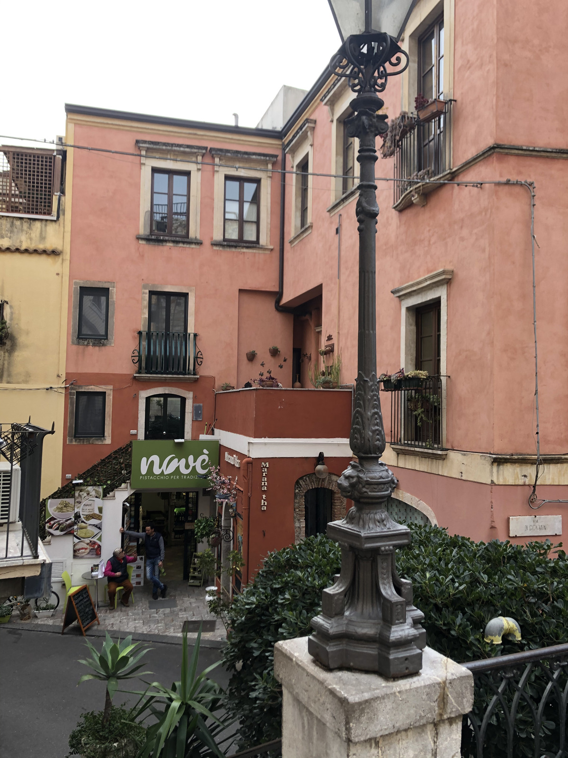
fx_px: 613
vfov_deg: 63.4
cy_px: 379
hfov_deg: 49.7
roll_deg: -1.1
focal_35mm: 28
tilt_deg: +2.9
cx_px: 284
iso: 25
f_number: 1.8
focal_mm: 4
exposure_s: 1/120
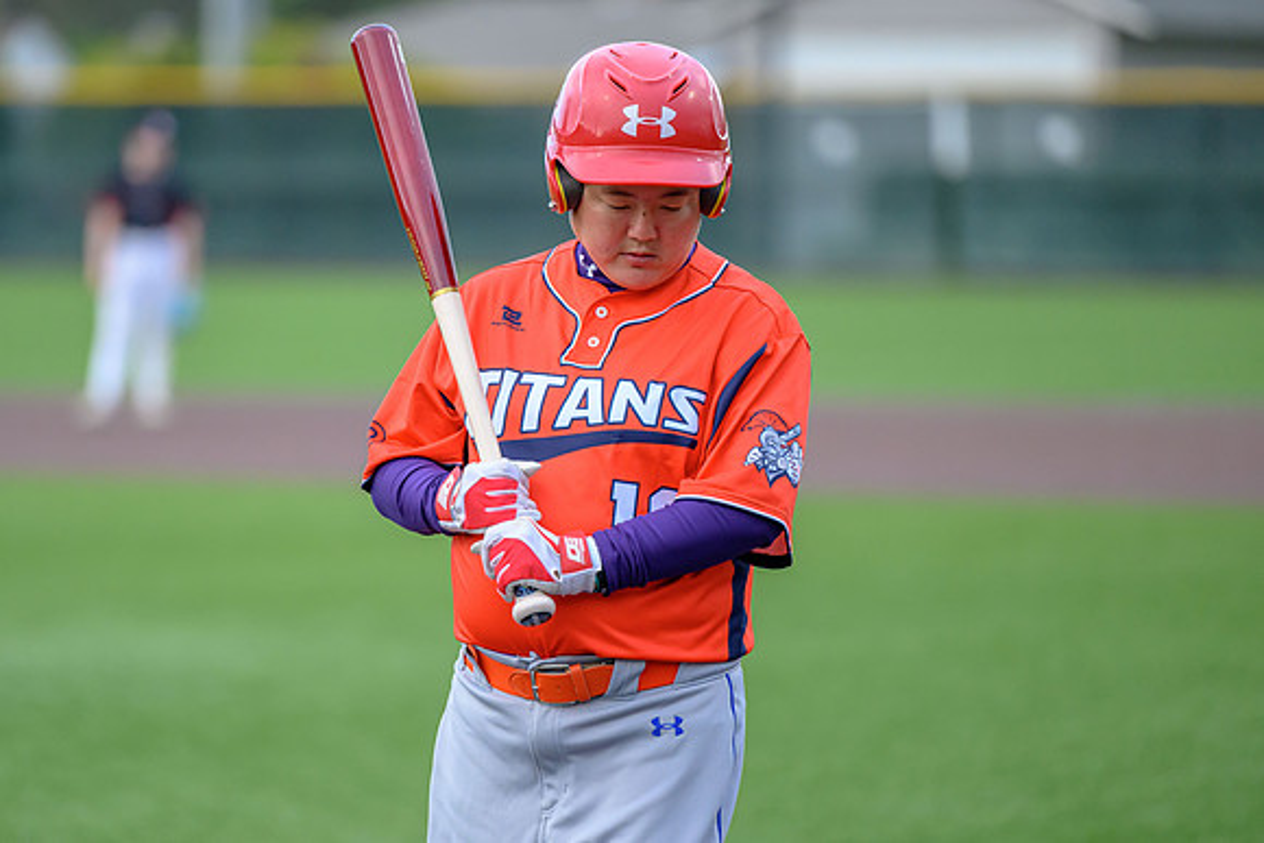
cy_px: 394
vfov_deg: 5.5
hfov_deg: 8.3
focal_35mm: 249
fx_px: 8737
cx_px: 560
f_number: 3.2
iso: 2500
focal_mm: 200
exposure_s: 1/2000
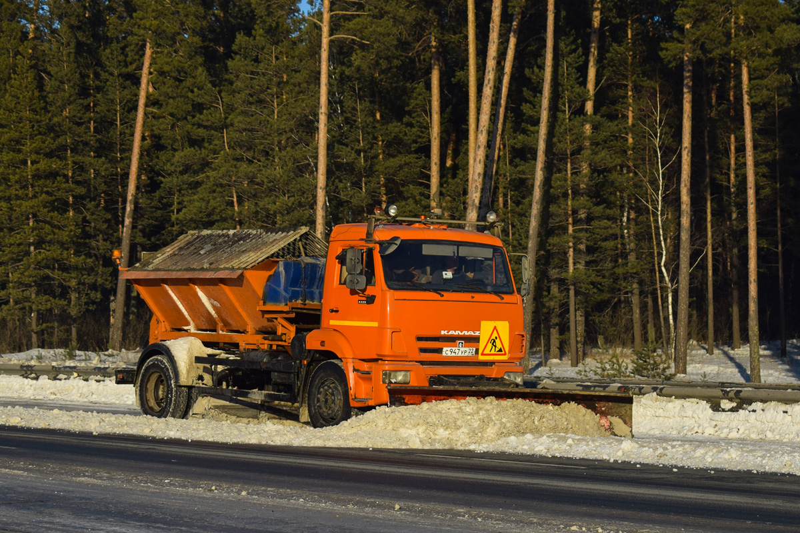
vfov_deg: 16.6
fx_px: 1833
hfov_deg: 24.6
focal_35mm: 82
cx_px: 400
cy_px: 266
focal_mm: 55
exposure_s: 1/800
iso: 100
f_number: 5.6
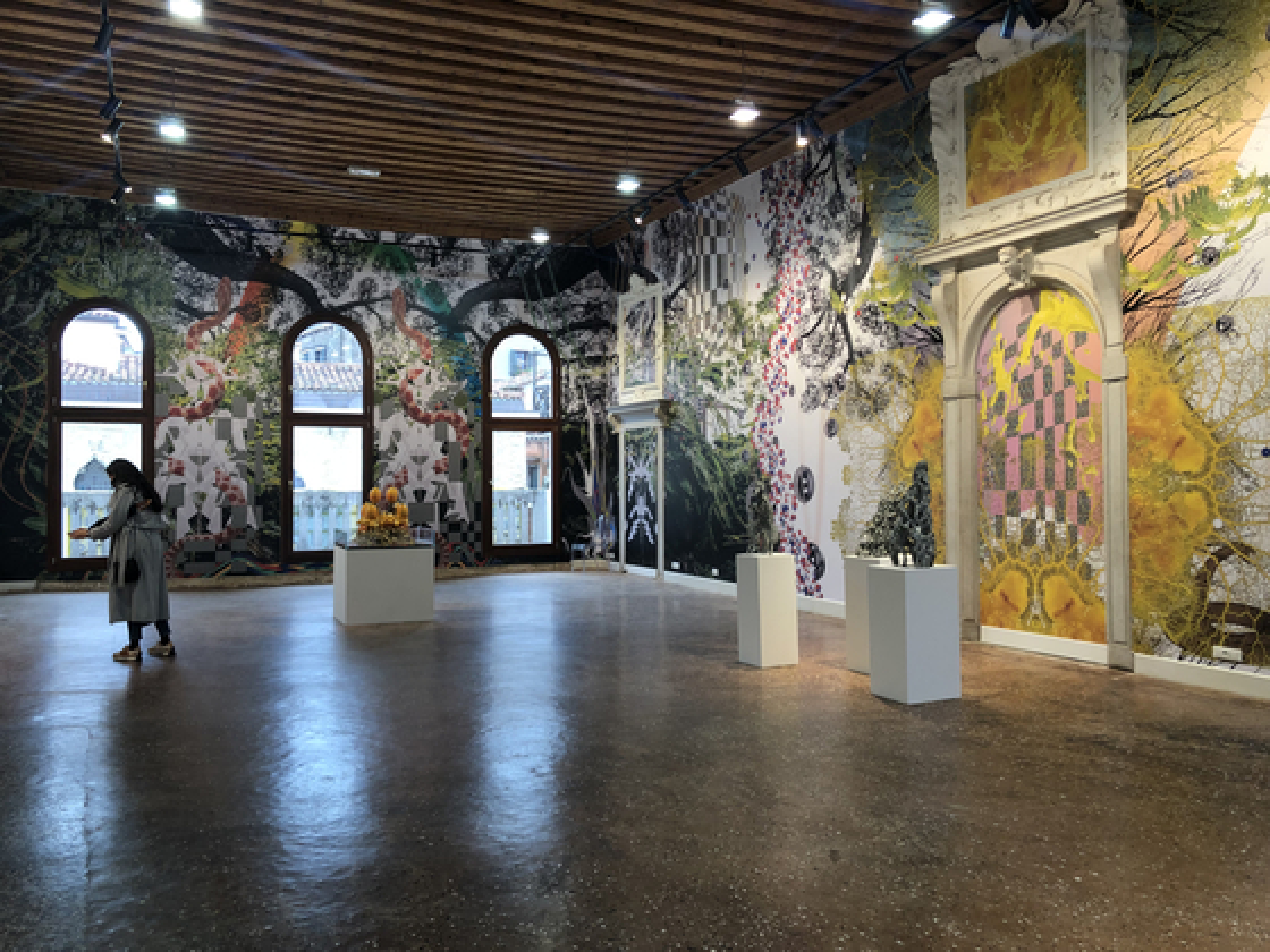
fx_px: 1027
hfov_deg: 63.4
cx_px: 635
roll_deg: +0.3
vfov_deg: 49.7
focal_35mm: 28
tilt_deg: -1.1
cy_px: 476
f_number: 1.8
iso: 25
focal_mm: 3.99
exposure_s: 1/50
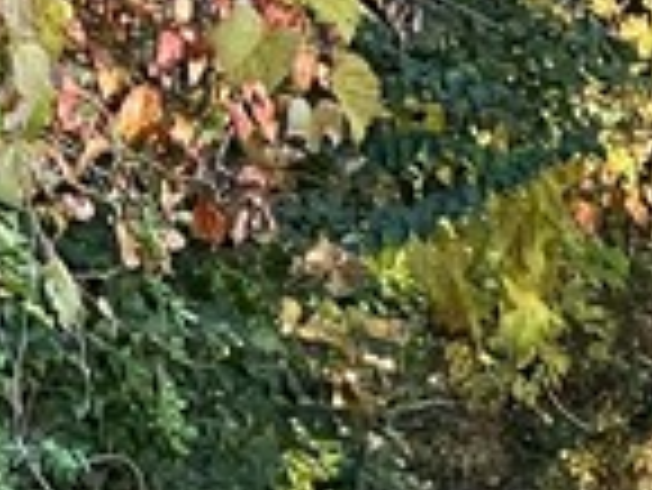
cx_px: 994
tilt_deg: +1.2
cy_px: -139
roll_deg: -0.4
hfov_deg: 3.6
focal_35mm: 545
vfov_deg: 2.7
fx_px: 10274
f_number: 2.8
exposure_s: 1/99
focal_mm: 9
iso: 100
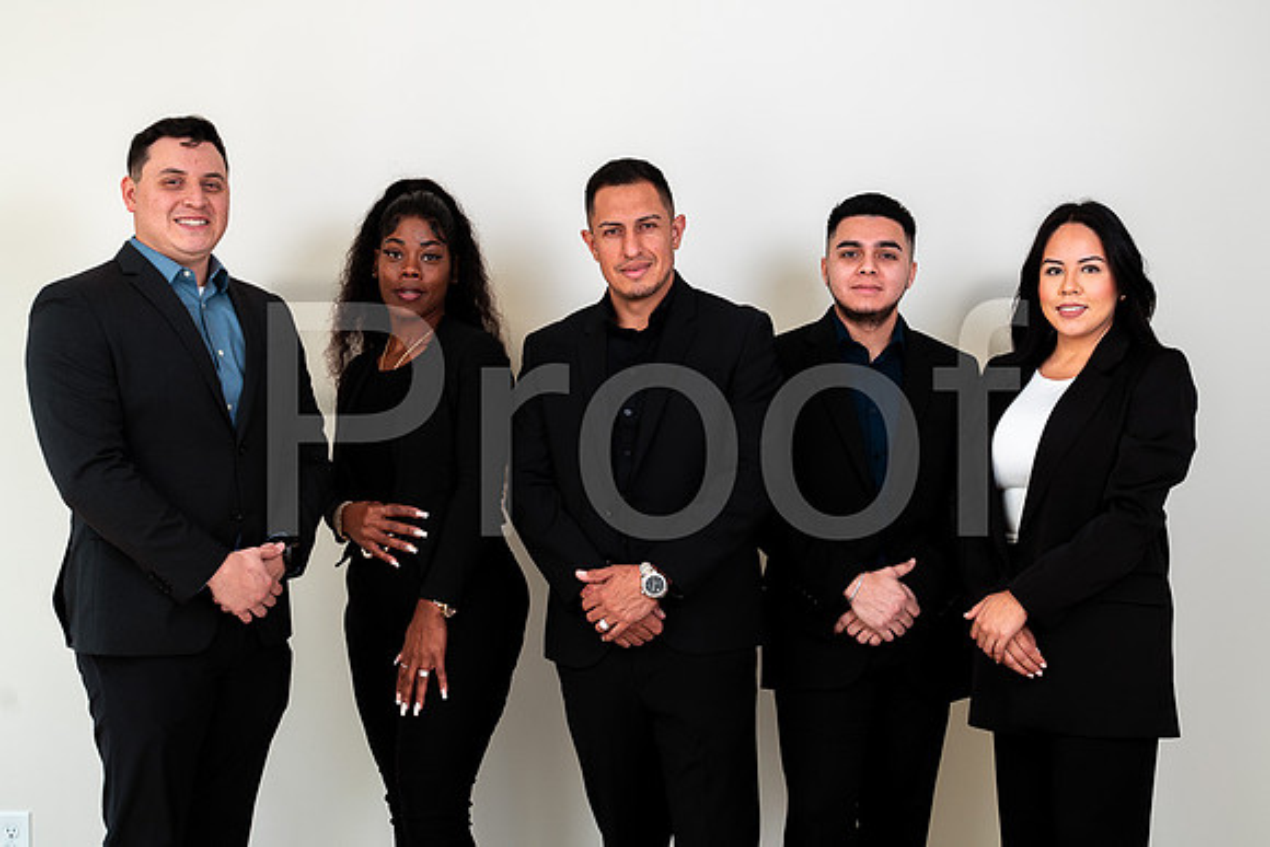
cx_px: 635
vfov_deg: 24.6
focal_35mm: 55
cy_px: 424
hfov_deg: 36.2
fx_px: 1941
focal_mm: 55
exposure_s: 1/160
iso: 200
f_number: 5.6
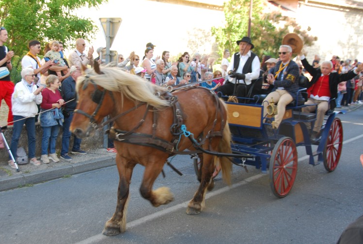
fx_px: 475
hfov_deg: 41.8
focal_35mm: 47
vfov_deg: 28.7
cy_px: 115
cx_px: 163
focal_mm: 26
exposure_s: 1/125
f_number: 4
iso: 180
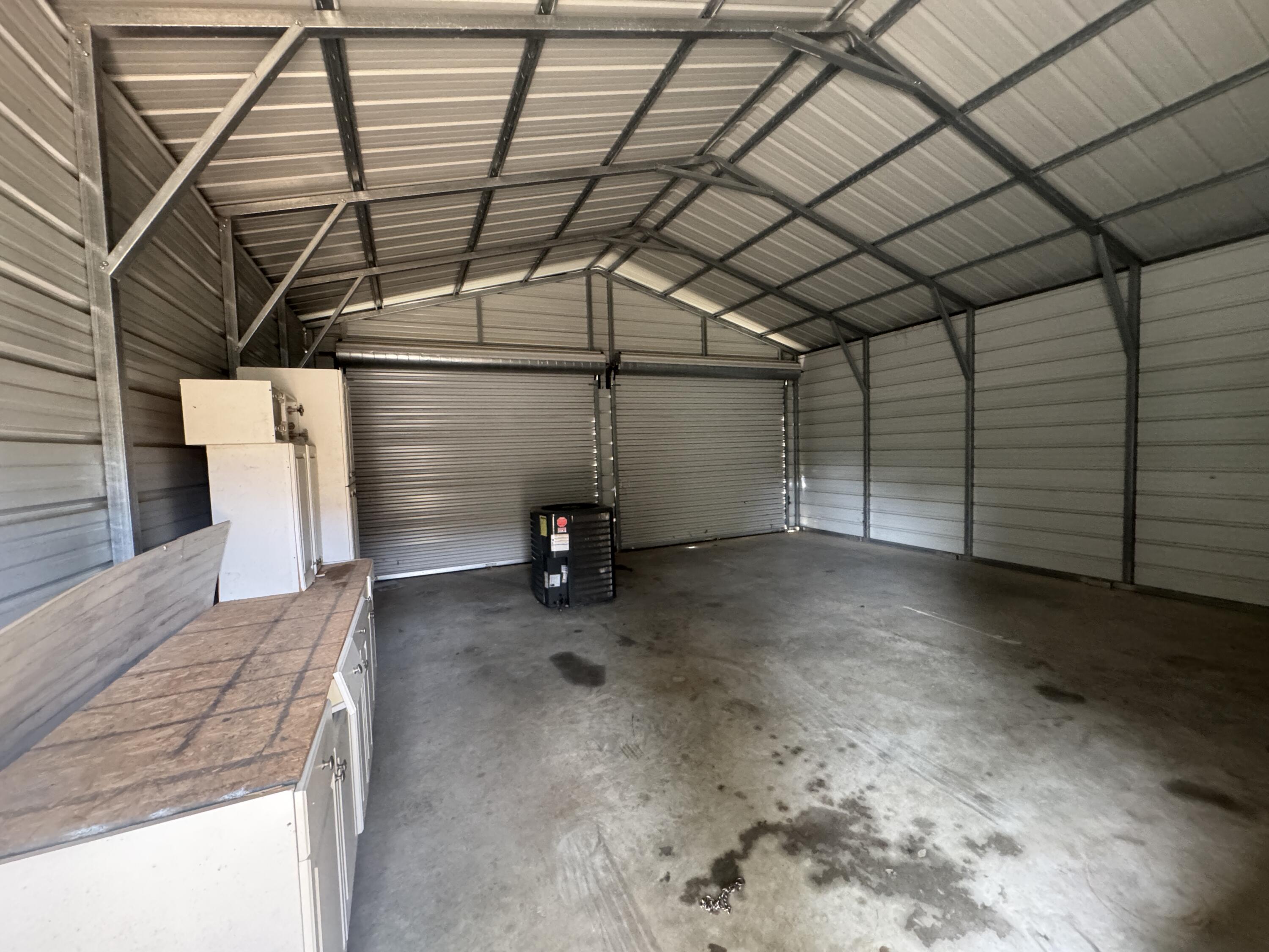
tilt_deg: -1.1
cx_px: 634
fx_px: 513
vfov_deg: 85.7
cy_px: 476
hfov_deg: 102.1
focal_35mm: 14
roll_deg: +1.4
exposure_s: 1/60
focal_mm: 2.22
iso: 800
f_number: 2.2
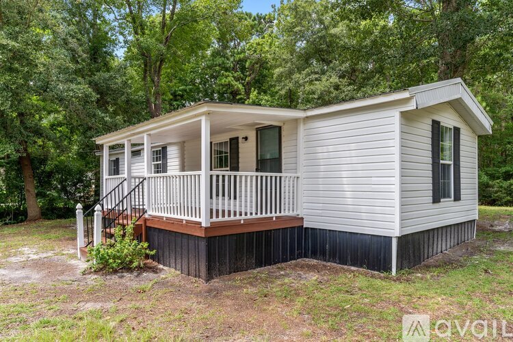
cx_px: 256
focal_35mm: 23
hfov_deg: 76.1
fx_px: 328
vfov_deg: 55.1
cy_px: 171
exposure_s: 1/250
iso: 100
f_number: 6.3
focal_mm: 23
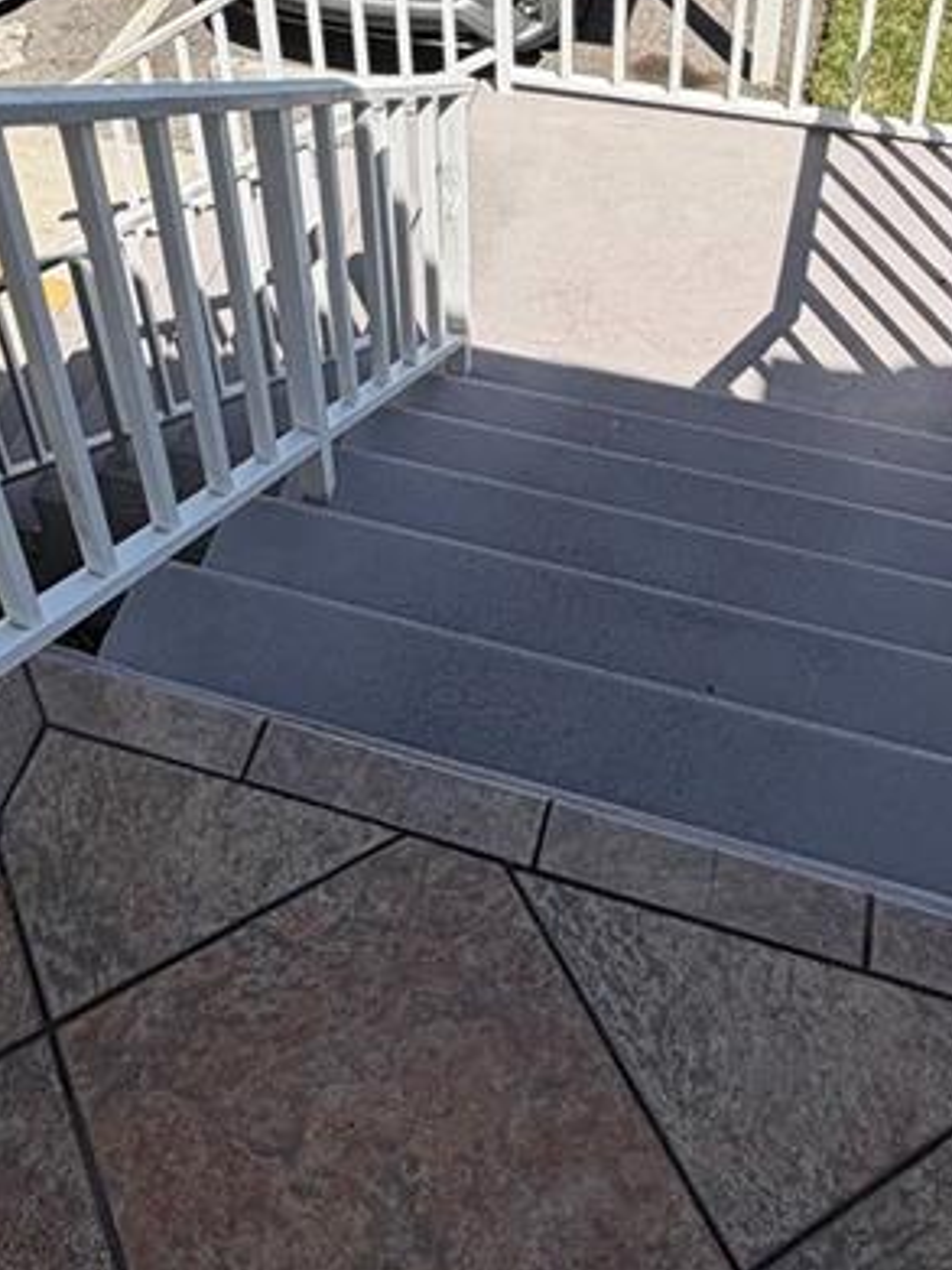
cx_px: 361
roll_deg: +4.7
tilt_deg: -36.0
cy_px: 26
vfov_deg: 39.2
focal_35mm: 43
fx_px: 1578
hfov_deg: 33.4
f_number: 2.2
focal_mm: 2.22
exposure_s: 1/789
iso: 20
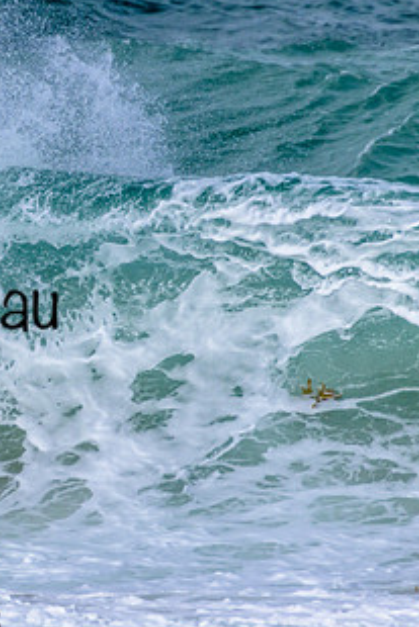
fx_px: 29330
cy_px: 282
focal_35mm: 1682
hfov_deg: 0.8
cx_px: -156
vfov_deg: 1.2
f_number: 11
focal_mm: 900
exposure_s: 1/2500
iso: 800
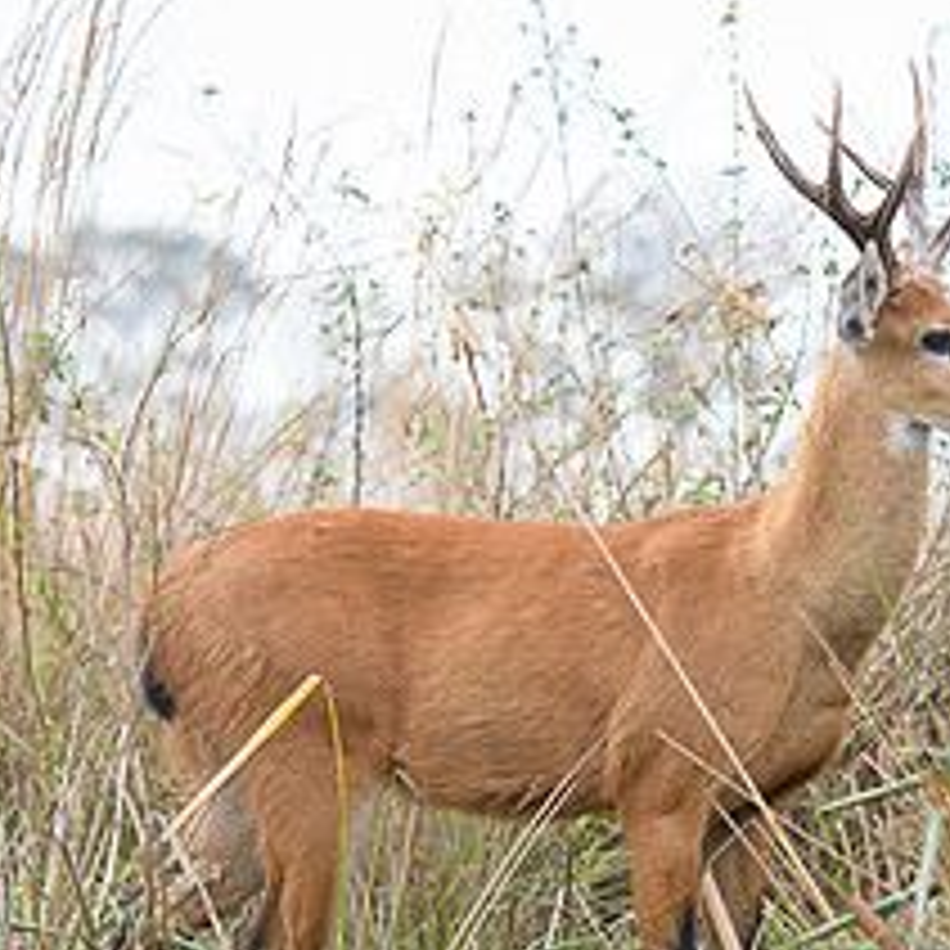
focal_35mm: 380
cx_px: 1077
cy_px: 527
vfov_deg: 4.6
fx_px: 11799
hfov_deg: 4.6
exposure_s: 1/2000
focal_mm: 140
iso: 640
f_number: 4
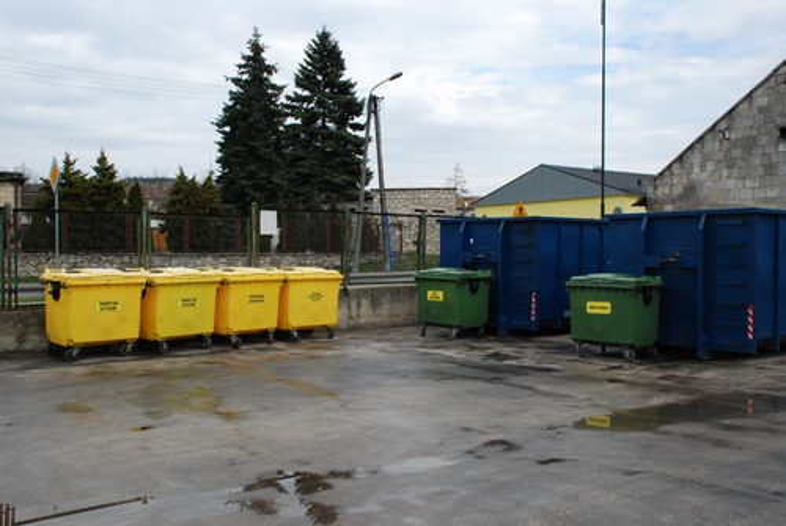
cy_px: 263
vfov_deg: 37.0
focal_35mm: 36
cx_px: 393
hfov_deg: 53.1
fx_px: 787
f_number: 11
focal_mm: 24
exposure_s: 1/500
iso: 800
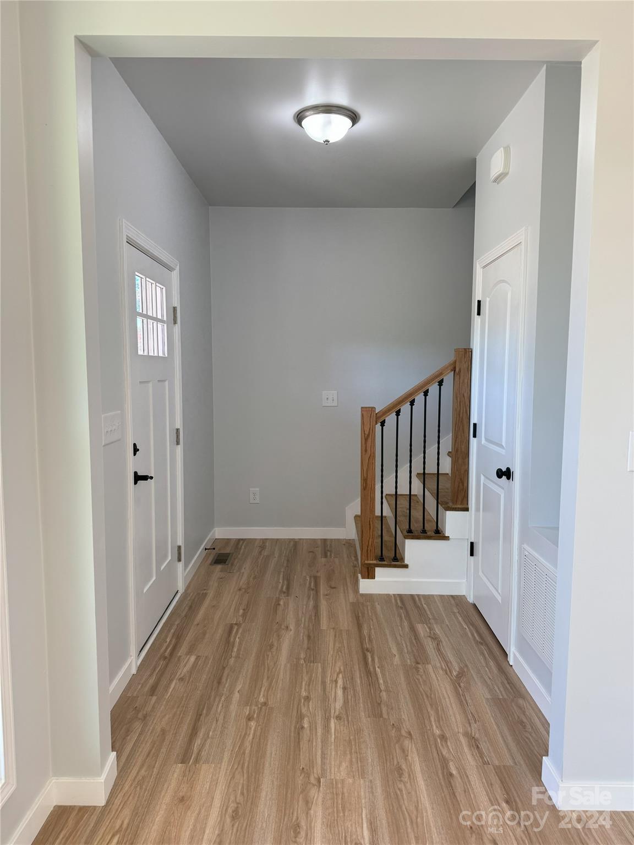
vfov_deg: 71.6
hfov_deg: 56.8
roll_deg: +0.4
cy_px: 422
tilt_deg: -5.0
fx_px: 586
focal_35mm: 24
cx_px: 317
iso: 80
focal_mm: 6.76
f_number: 1.78
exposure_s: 1/120
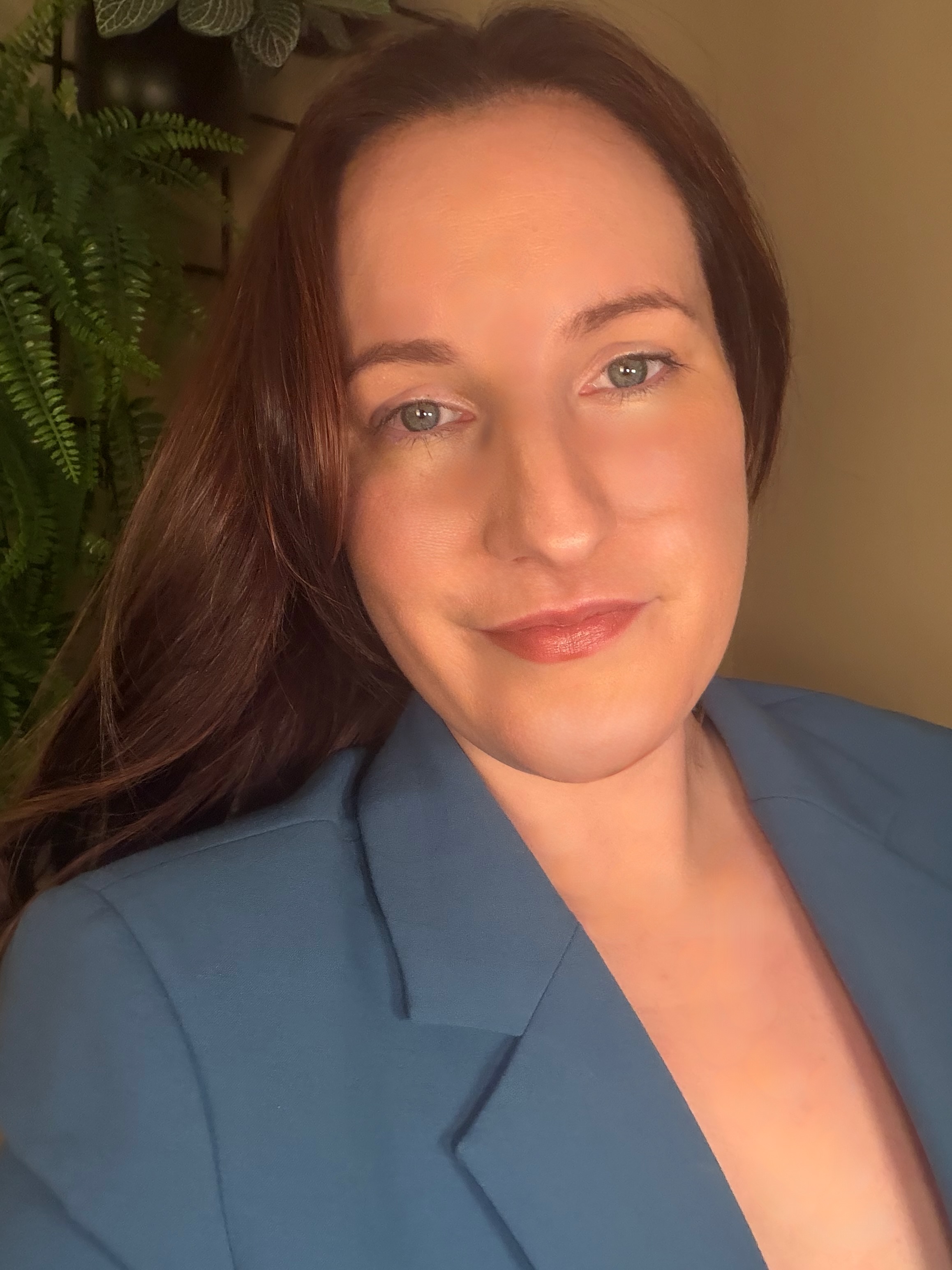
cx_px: 476
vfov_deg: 60.0
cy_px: 635
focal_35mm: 30
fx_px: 1100
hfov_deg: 46.8
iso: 250
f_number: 1.9
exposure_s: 1/60
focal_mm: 2.71
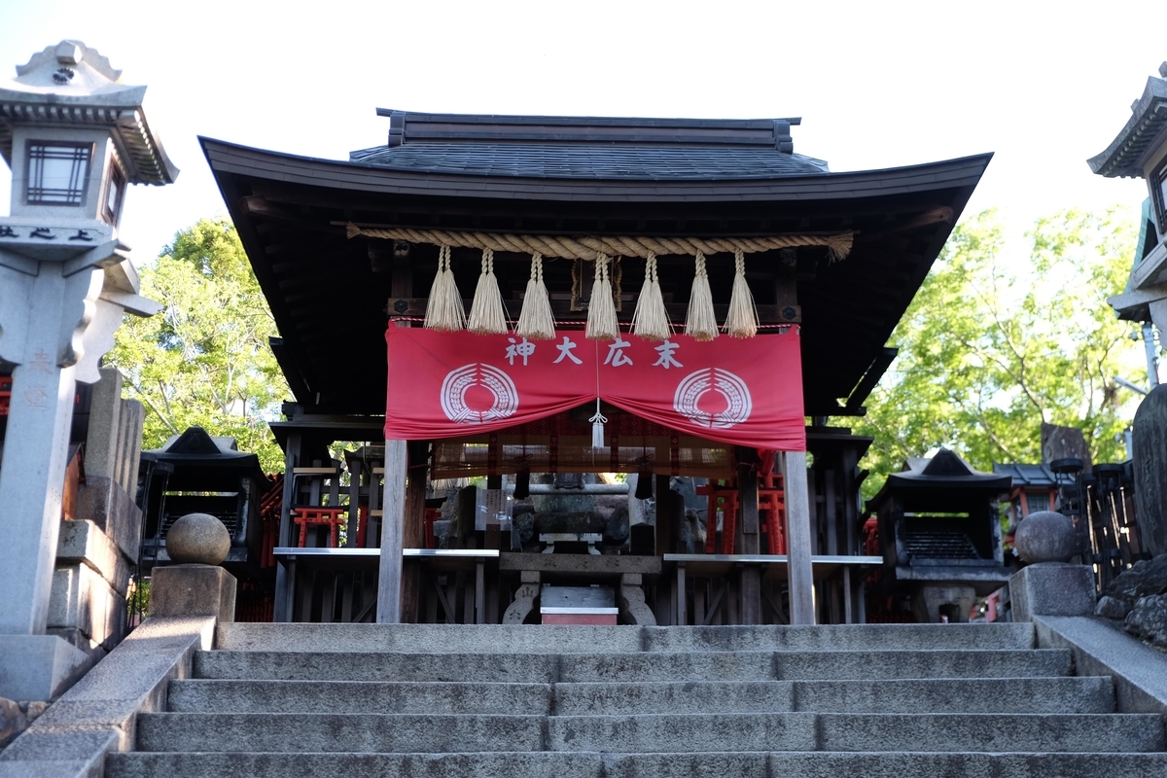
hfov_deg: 45.4
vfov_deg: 31.2
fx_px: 1394
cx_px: 584
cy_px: 389
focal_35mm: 43
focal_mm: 28.9
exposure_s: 1/110
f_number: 3.2
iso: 200
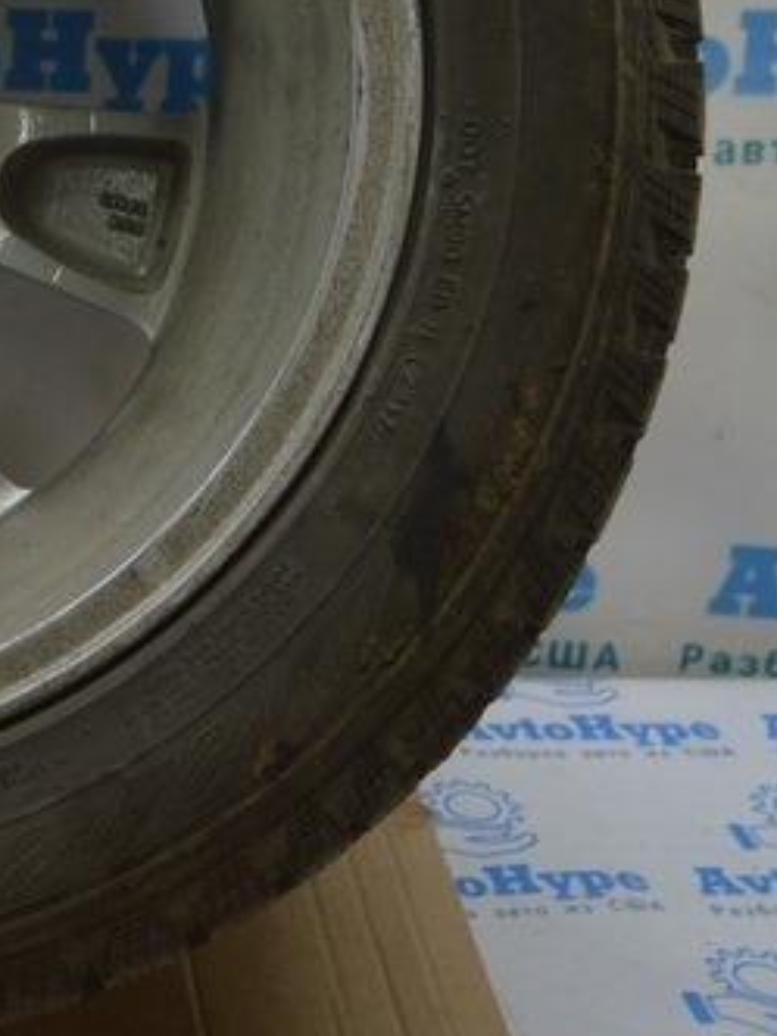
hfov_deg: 16.5
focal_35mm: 80
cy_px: 130
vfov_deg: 23.8
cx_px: -459
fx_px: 2394
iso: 400
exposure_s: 1/125
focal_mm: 18
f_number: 3.5
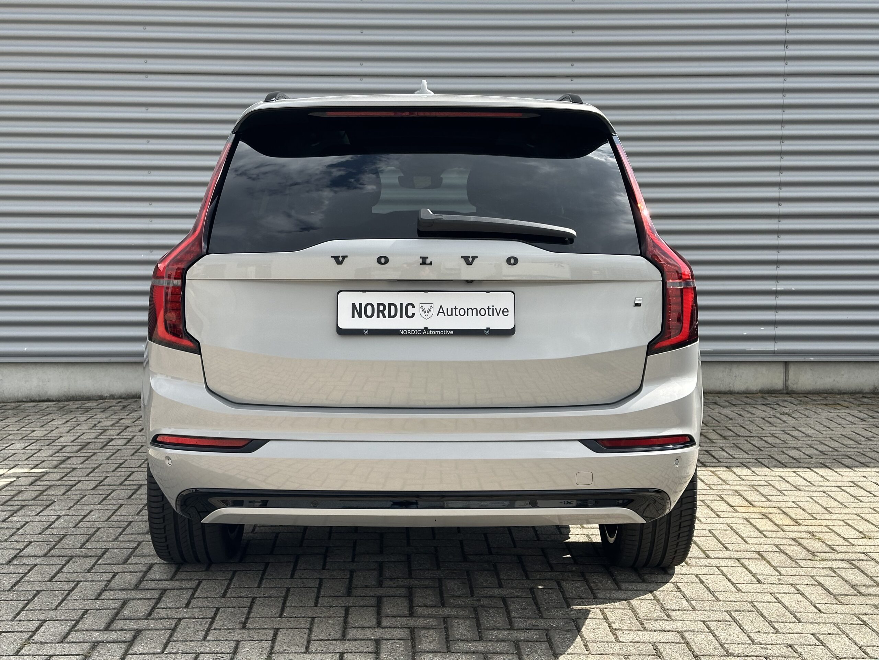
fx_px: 1219
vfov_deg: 30.3
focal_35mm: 48
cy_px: 330
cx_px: 440
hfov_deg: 39.7
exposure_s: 1/2597
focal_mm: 6.86
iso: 64
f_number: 1.78
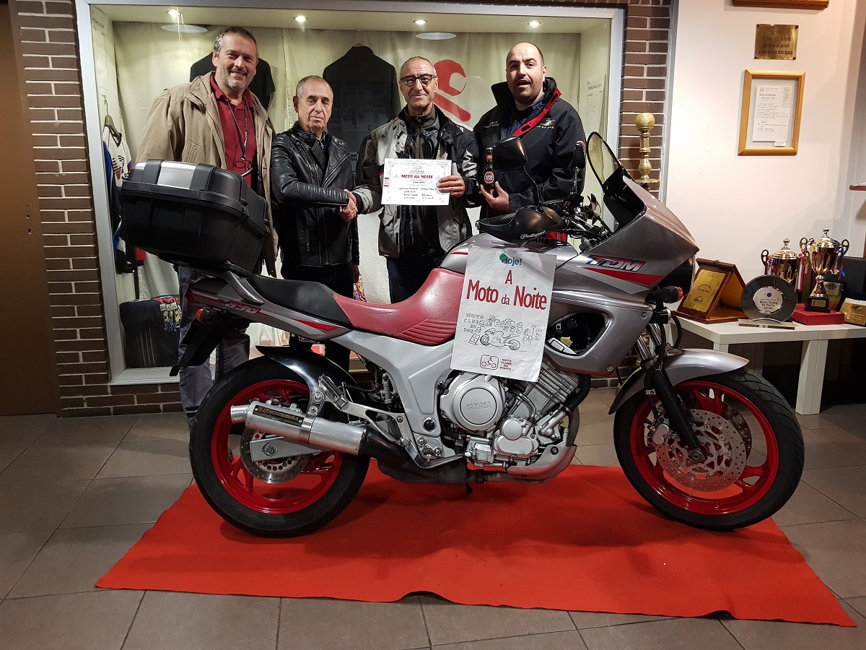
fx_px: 650
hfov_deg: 67.3
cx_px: 433
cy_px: 325
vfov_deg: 53.1
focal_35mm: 26
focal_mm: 4.2
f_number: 1.7
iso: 200
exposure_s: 1/13
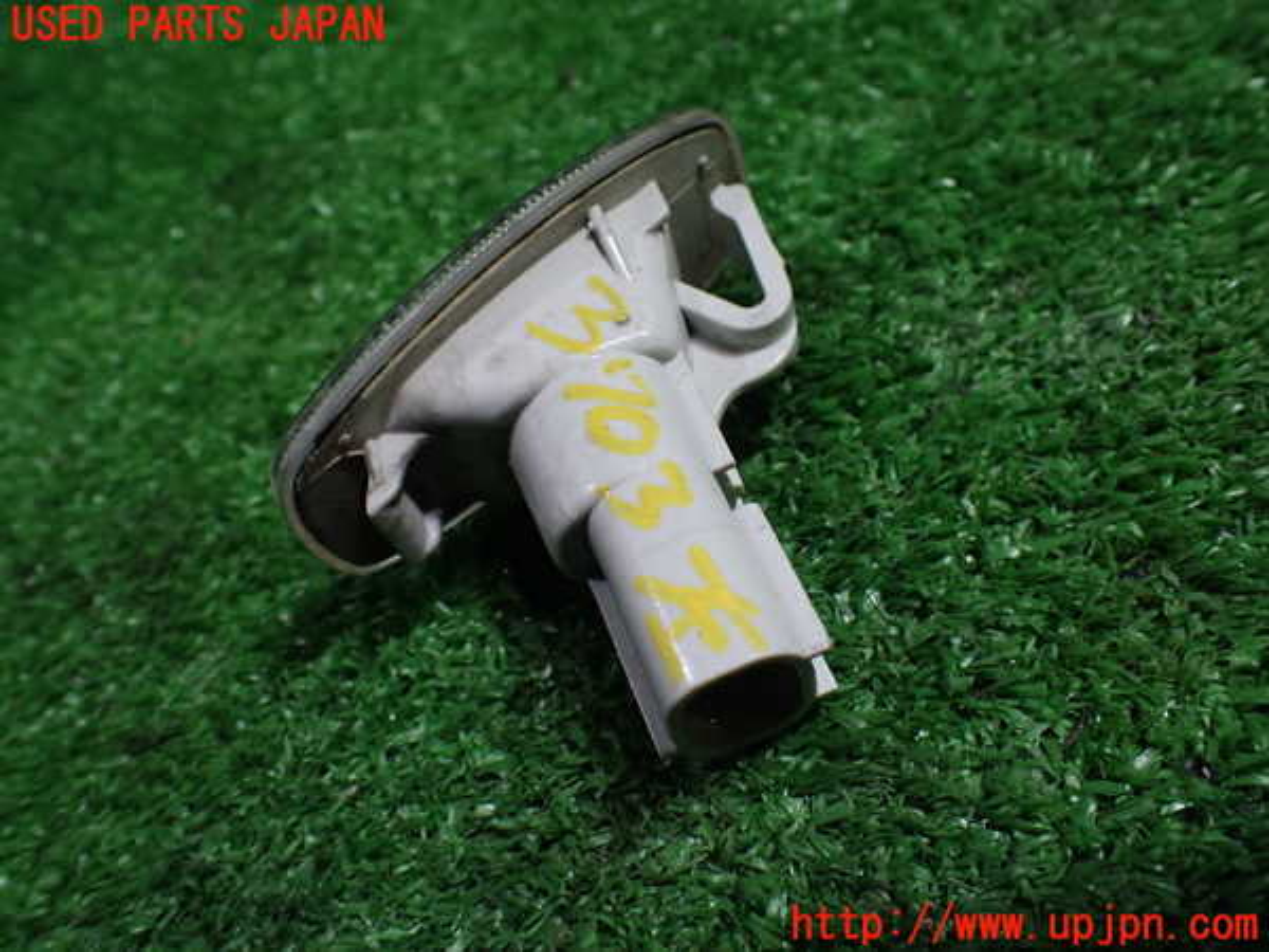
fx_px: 1100
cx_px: 634
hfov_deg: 60.0
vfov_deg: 46.8
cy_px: 476
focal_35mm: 30
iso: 640
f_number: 2.3
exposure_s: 1/125
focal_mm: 5.4
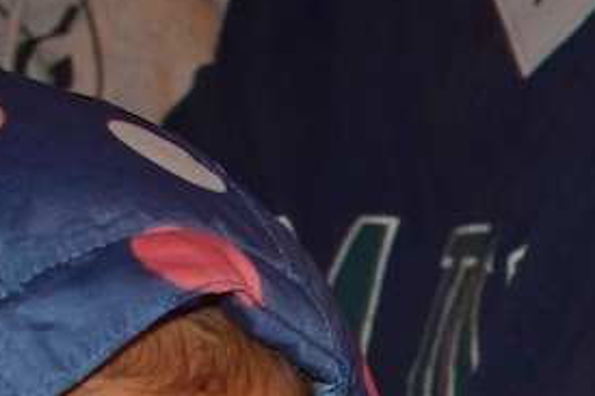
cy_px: 972
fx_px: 3407
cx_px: 894
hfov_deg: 9.7
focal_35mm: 206
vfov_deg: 6.3
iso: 500
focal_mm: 21
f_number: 3.8
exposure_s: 1/60
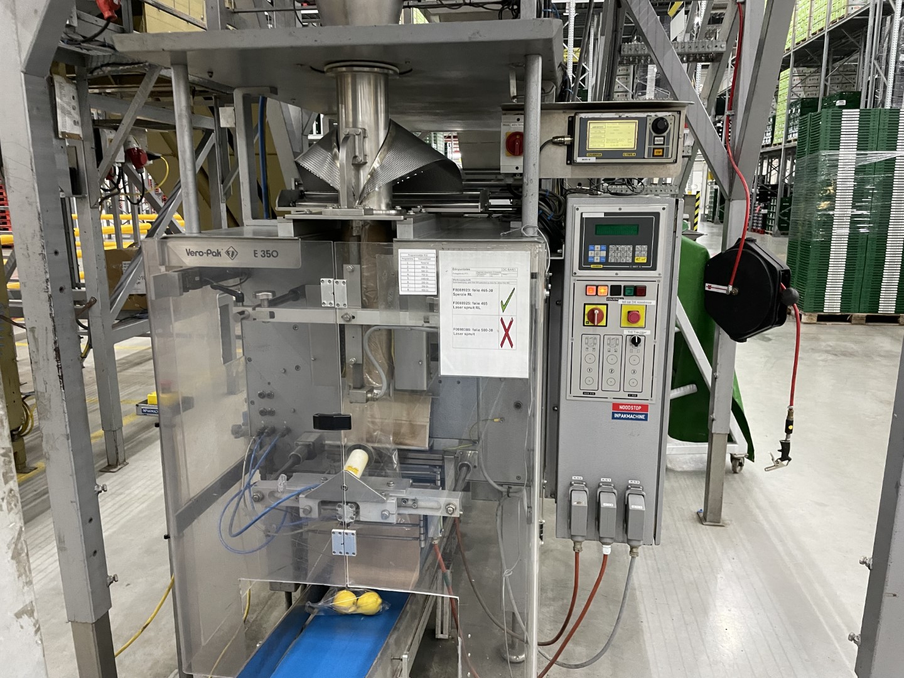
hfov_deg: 67.3
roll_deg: -1.8
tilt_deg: -14.4
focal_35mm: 26
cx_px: 452
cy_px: 339
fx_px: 679
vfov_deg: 53.1
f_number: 1.6
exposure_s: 1/60
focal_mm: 4.2
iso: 320
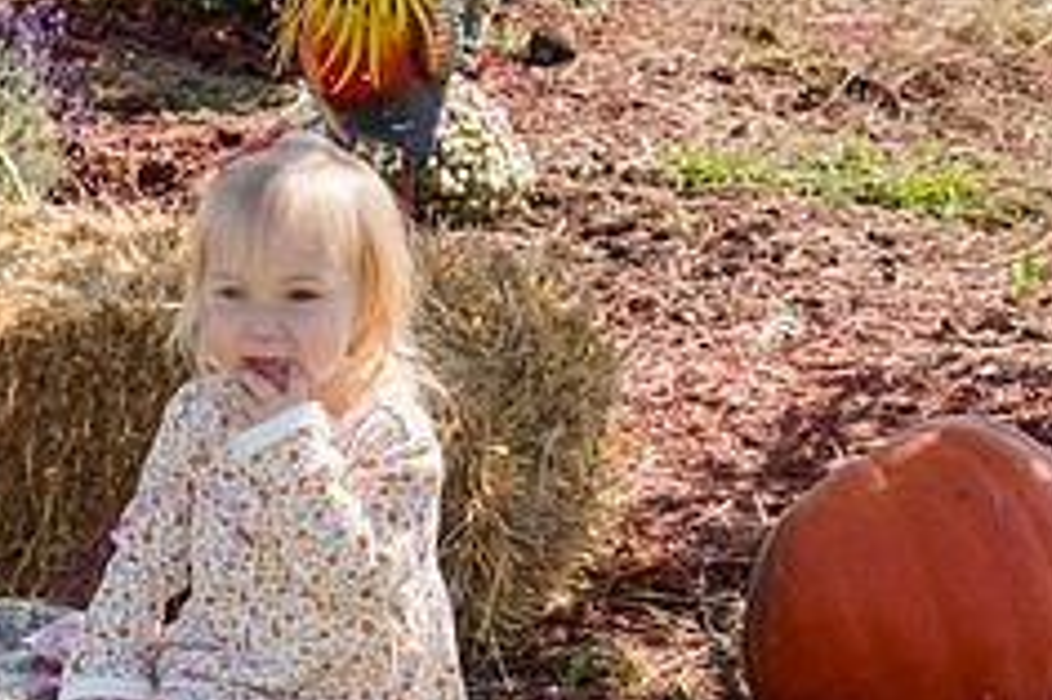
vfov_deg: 11.5
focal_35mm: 118
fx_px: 3446
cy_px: 573
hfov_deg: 16.8
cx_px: -120
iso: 400
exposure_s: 1/500
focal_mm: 48
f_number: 9
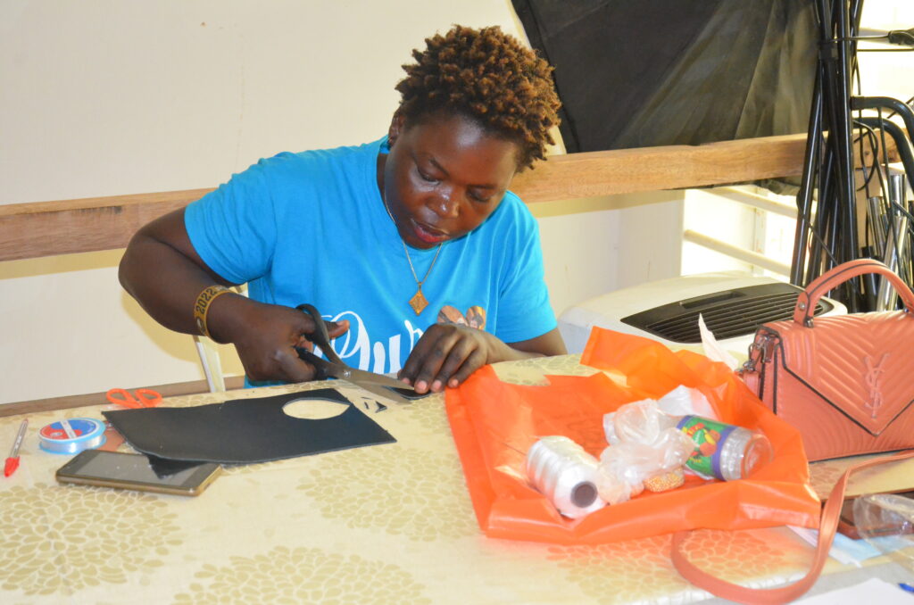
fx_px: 1710
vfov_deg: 20.1
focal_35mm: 68
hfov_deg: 29.9
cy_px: 302
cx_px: 457
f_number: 8
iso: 5000
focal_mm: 45
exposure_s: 1/160
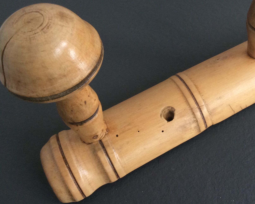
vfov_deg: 29.9
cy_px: 56
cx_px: 197
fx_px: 377
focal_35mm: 50
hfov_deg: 36.3
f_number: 2.4
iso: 80
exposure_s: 1/24
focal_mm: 3.3
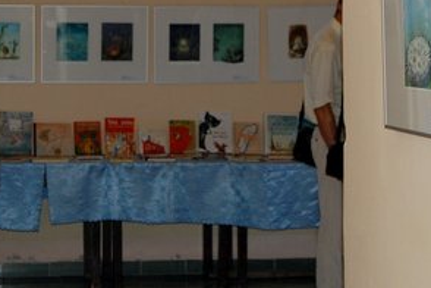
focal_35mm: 126
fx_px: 1513
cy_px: 56
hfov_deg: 16.2
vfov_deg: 10.8
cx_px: 166
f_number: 4.5
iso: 400
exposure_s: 1/60
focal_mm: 31
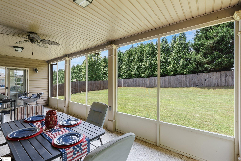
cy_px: 80
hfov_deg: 96.7
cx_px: 120
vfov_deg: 73.7
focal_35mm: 16
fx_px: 107
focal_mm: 16
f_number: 9
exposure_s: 1/13
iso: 200
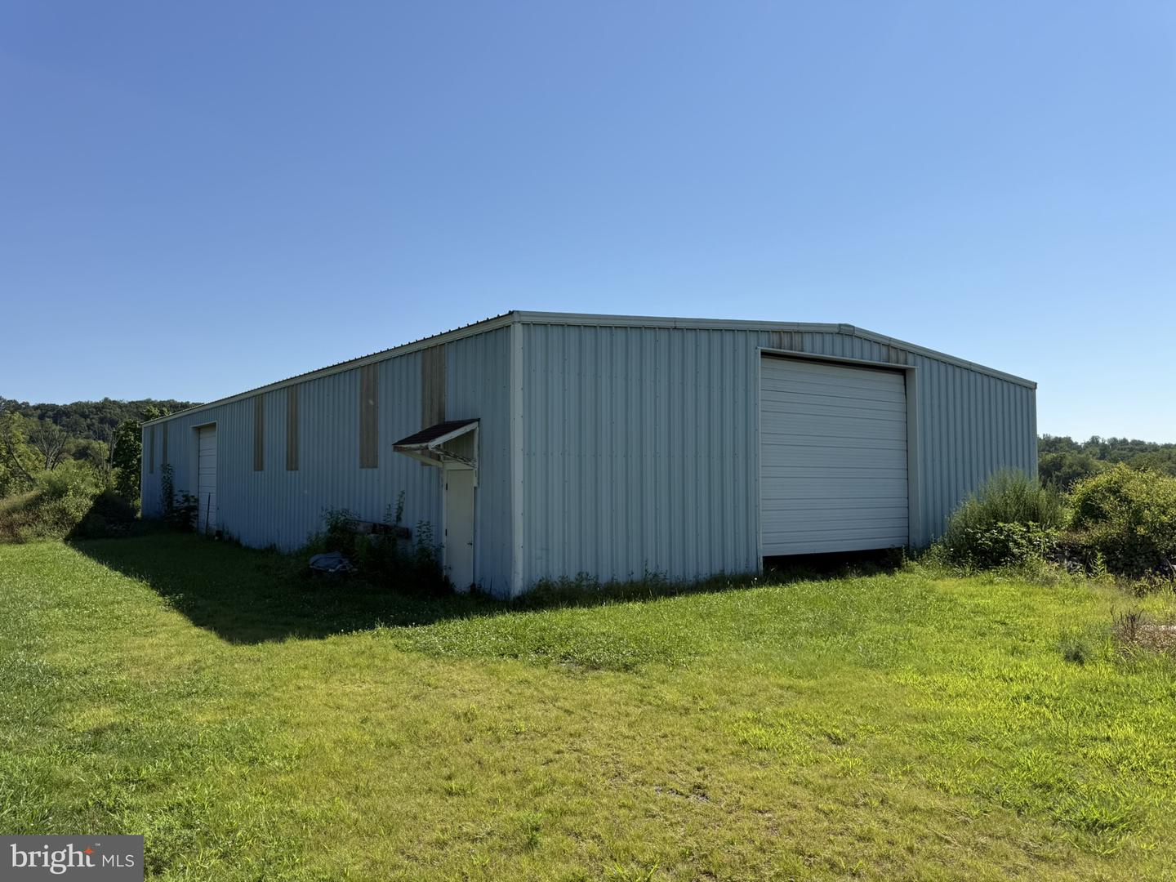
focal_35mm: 24
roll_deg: -0.3
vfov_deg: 56.8
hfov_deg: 71.6
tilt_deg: +3.4
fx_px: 815
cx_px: 588
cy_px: 441
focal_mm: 6.76
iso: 80
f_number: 1.78
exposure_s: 1/5714
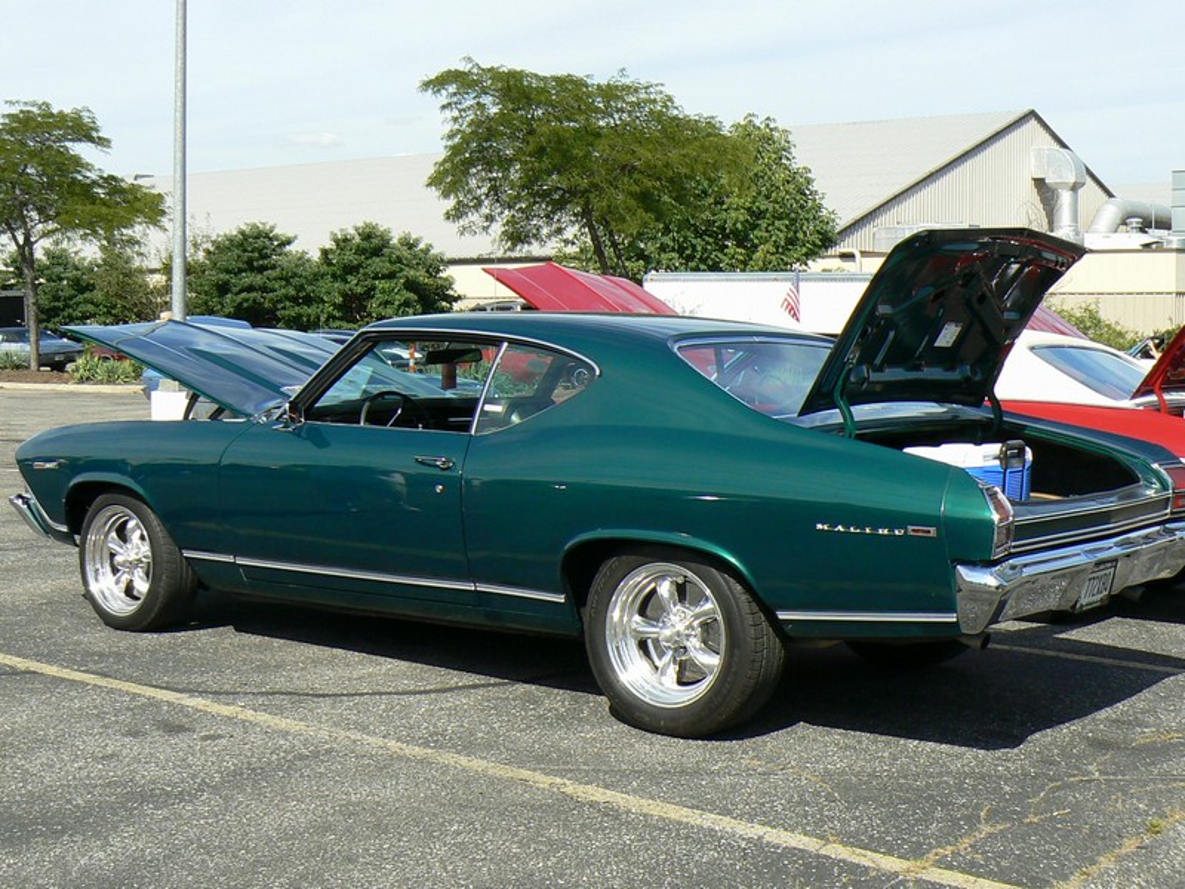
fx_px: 1540
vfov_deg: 32.2
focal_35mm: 45
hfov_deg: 42.1
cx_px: 592
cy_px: 444
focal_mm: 6
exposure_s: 1/500
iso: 80
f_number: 5.6
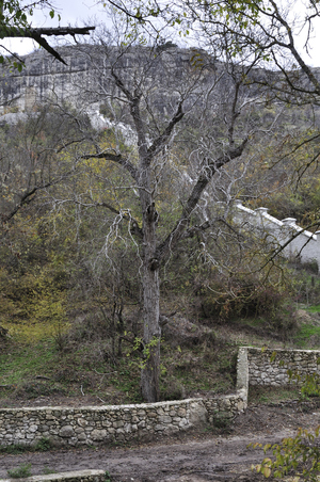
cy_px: 241
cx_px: 160
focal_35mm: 36
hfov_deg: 36.8
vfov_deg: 53.2
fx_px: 481
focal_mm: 24
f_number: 10
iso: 400
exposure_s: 1/80
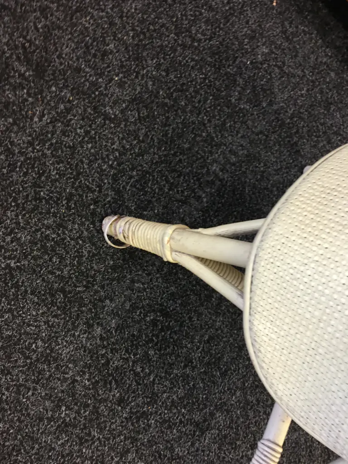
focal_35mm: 29
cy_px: 232
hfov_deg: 48.2
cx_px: 174
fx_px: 389
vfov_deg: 61.7
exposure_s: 1/17
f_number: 2.2
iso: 80
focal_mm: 4.15
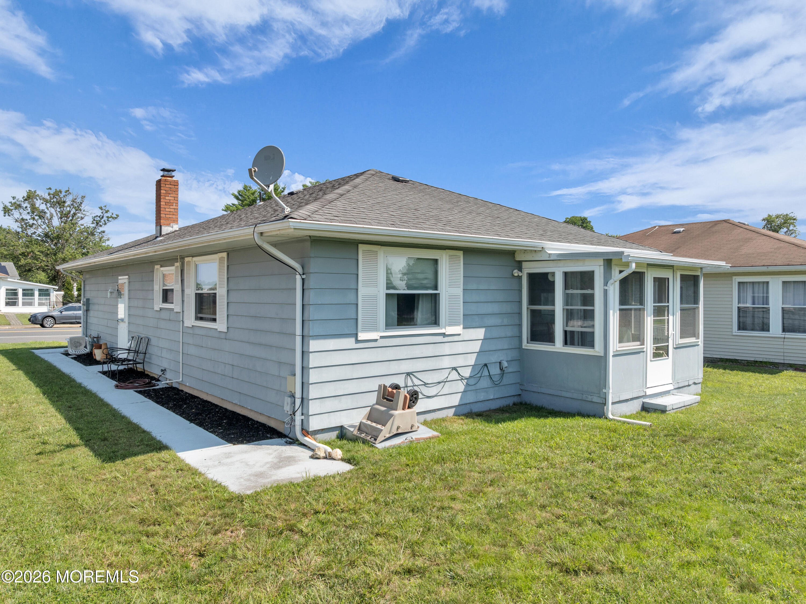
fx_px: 558
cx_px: 403
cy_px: 302
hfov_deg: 71.6
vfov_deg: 56.8
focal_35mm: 24
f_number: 2.8
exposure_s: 1/2500
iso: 100
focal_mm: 12.29
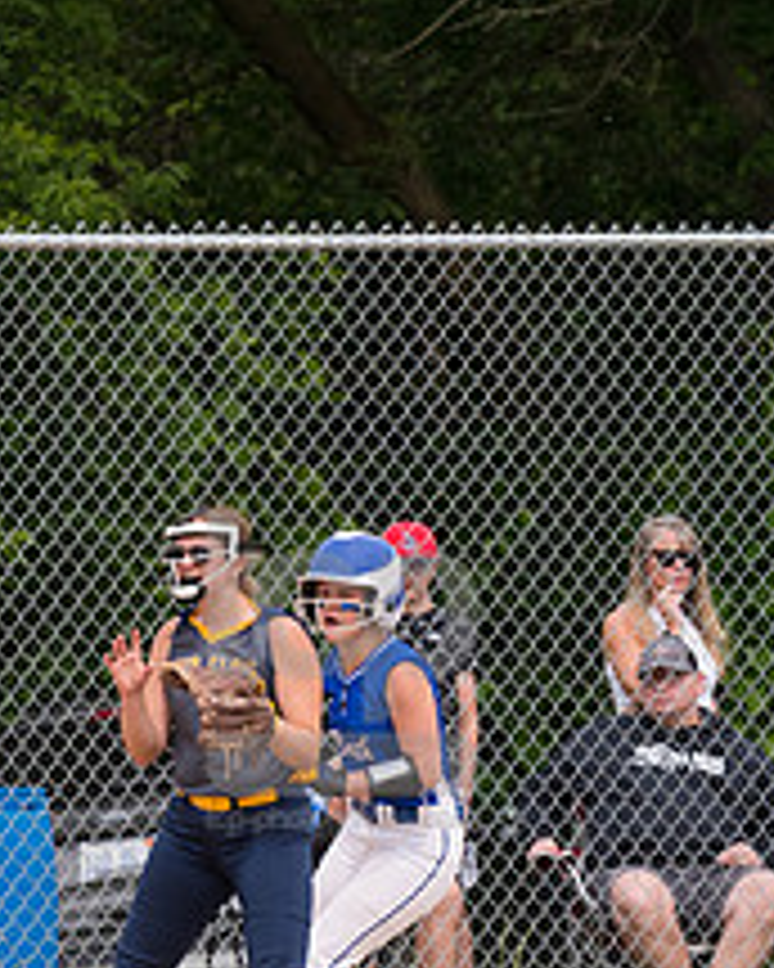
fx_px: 21762
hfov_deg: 2.0
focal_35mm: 760
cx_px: 342
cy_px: 675
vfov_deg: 2.5
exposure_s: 1/1600
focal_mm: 200
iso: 320
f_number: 5.6
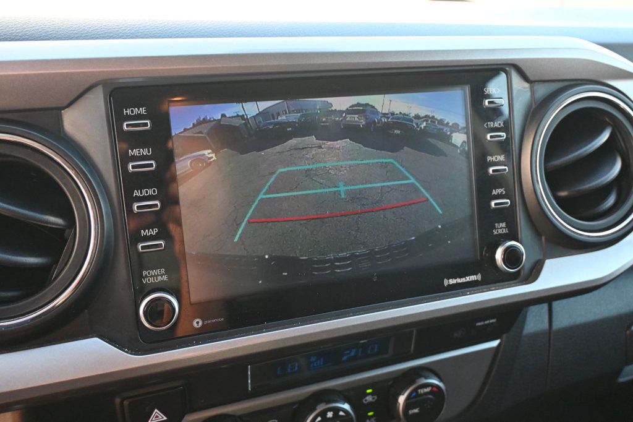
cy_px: 211
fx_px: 554
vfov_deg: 41.7
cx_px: 316
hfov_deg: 59.5
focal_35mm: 32
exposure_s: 1/125
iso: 1000
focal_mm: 21
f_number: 4
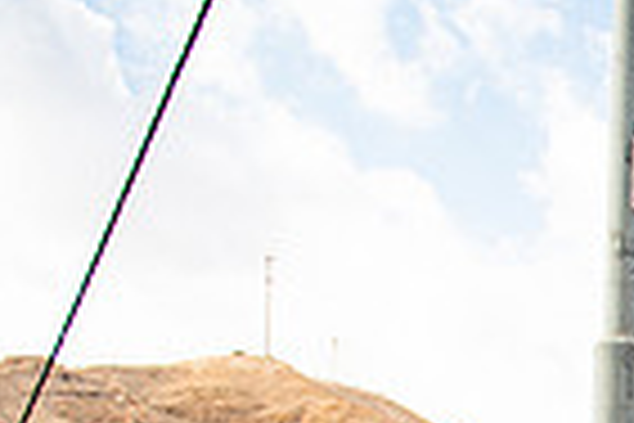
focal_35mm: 99
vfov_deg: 12.2
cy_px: 848
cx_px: 1281
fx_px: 1743
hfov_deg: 15.9
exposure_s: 1/2500
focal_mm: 24
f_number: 2.8
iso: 200
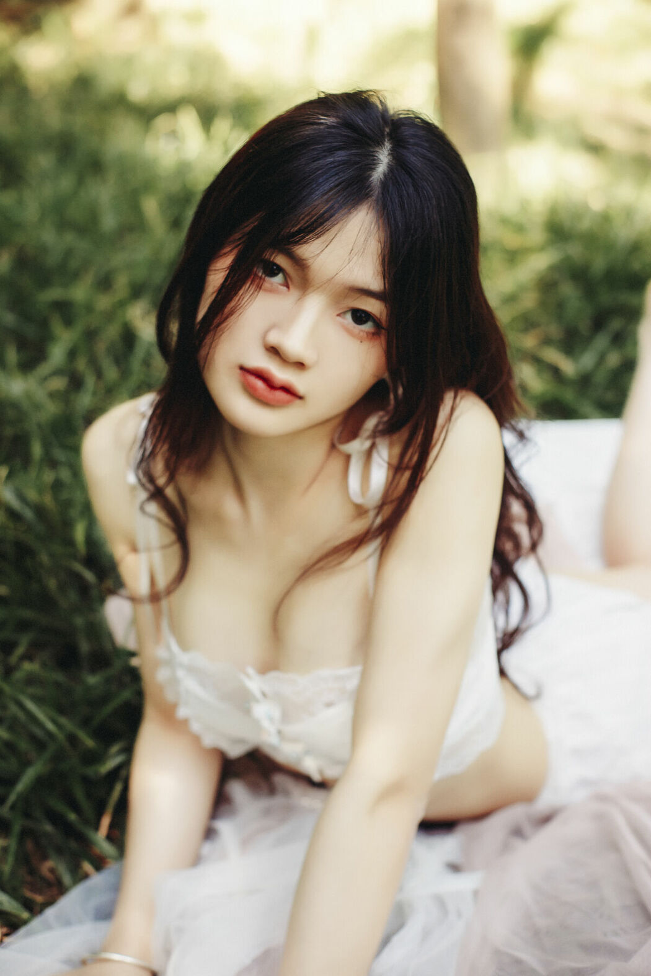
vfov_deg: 39.6
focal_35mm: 50
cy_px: 488
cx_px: 326
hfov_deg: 27.0
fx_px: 1356
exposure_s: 1/100
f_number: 2.8
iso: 100
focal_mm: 50
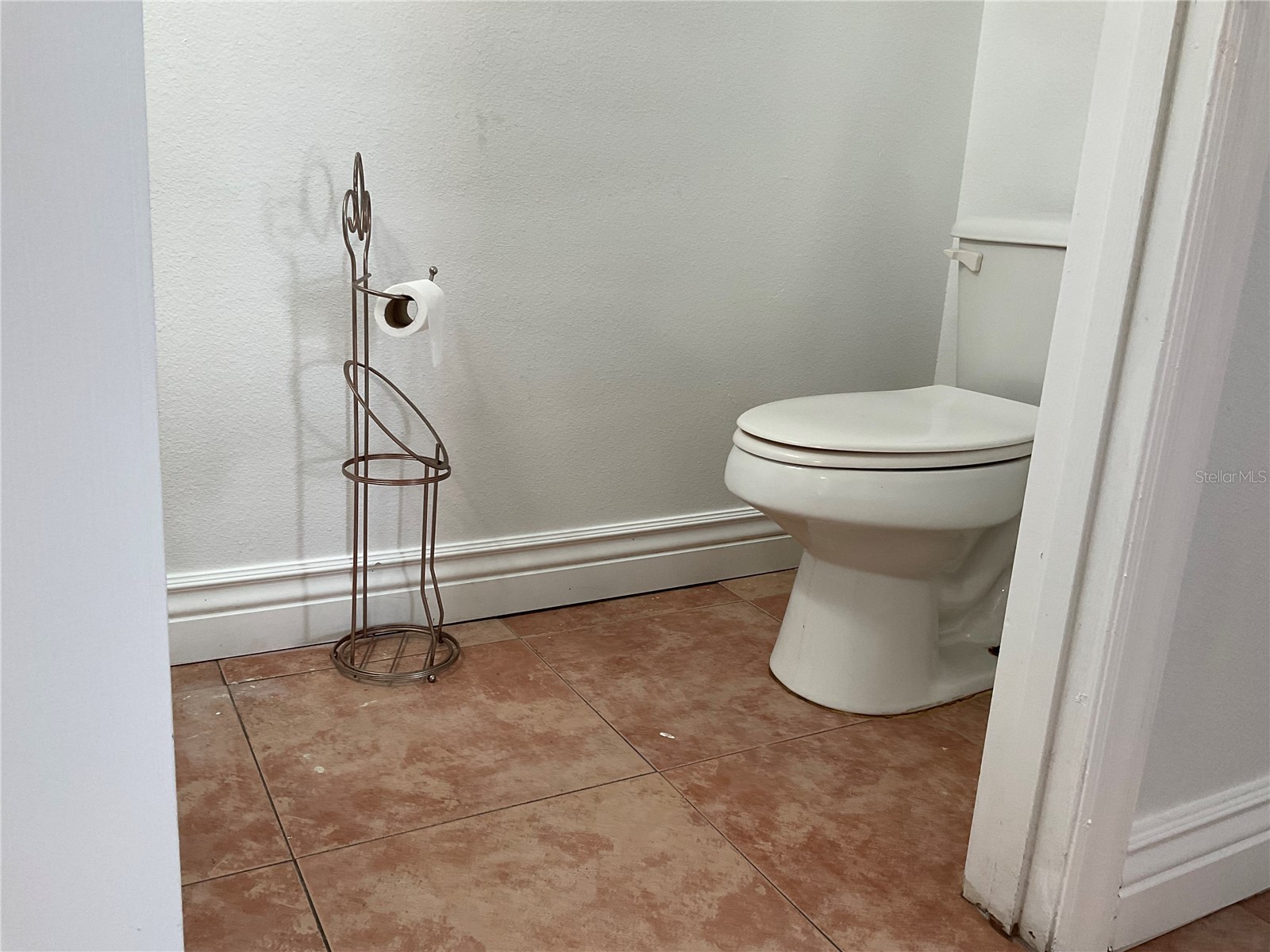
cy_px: 476
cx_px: 635
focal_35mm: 29
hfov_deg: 61.7
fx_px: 1064
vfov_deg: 48.2
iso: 64
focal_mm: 3
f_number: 1.8
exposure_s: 1/120
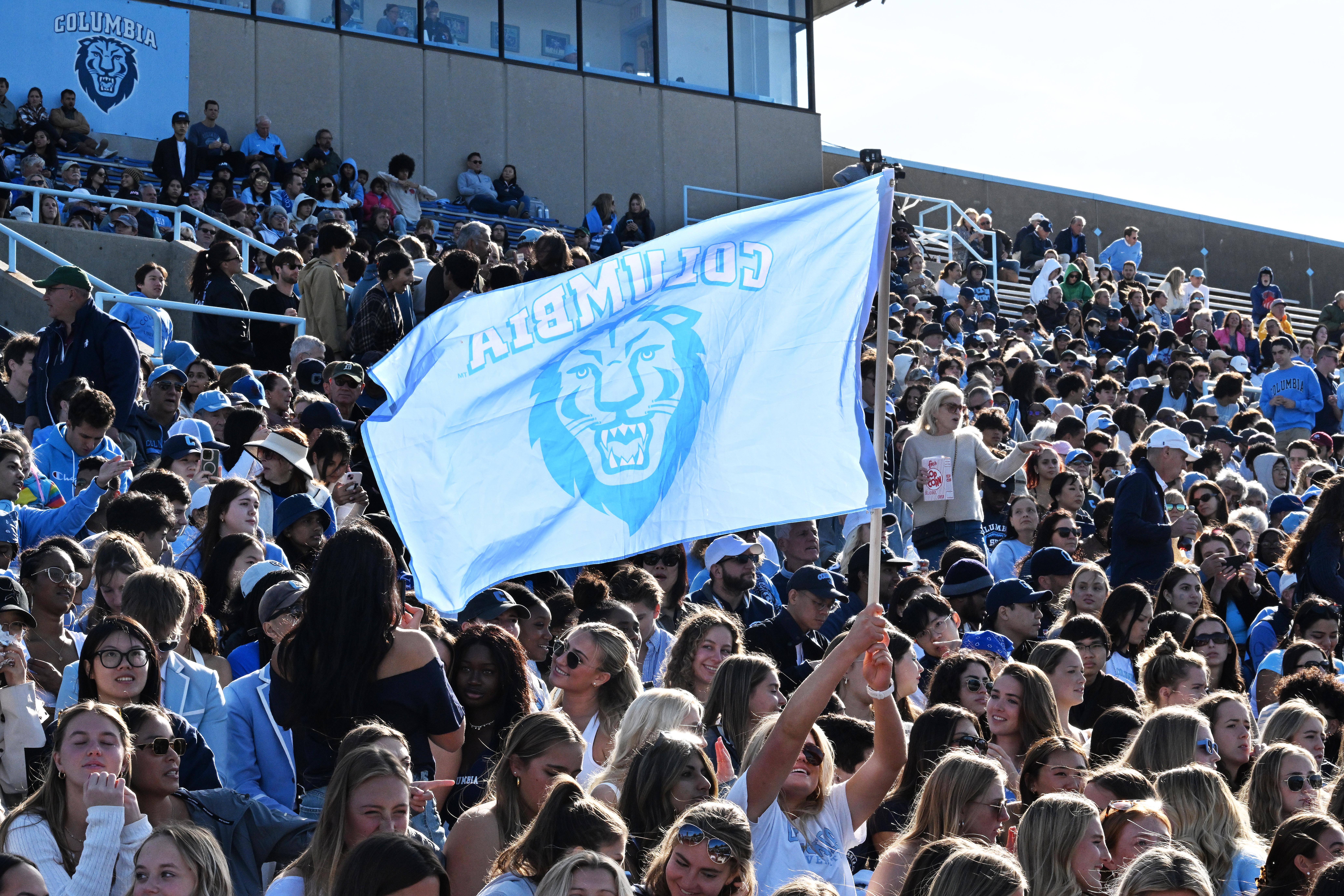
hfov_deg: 20.0
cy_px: 448
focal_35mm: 102
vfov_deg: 13.4
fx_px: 3808
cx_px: 672
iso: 2000
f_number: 22
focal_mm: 102
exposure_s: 1/500
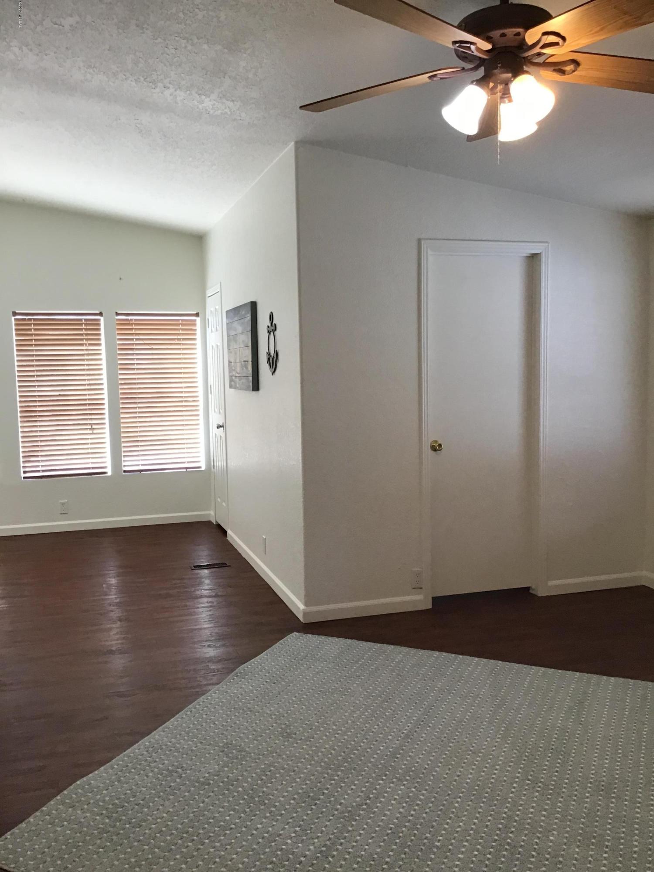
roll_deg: +1.4
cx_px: 327
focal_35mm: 31
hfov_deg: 45.4
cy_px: 436
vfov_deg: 58.4
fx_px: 781
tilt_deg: -3.2
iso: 32
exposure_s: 1/30
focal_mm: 3.3
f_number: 2.4
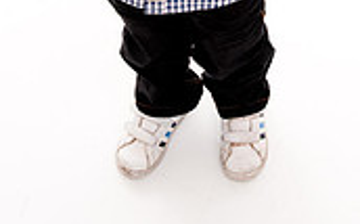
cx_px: 229
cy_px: -149
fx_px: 1333
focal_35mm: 136
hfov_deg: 15.4
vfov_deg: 9.3
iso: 200
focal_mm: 34
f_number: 8
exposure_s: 1/125
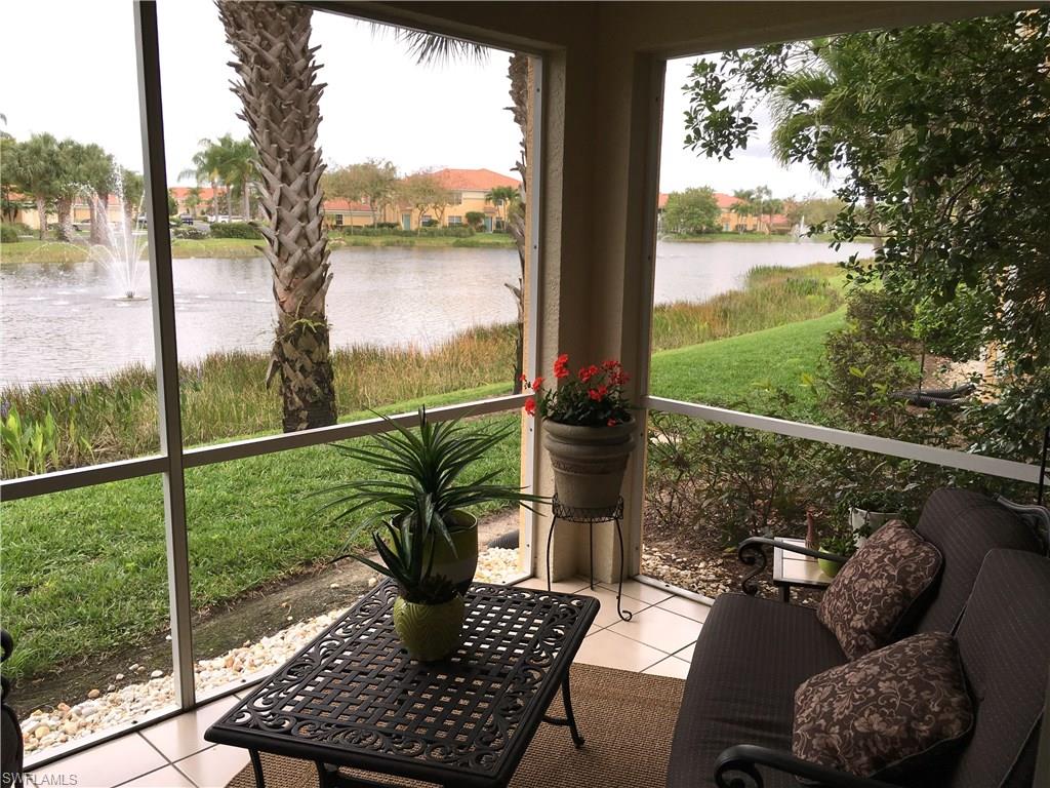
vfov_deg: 48.2
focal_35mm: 29
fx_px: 880
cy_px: 394
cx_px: 525
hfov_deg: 61.7
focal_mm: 4.15
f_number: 2.2
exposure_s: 1/256
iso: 25
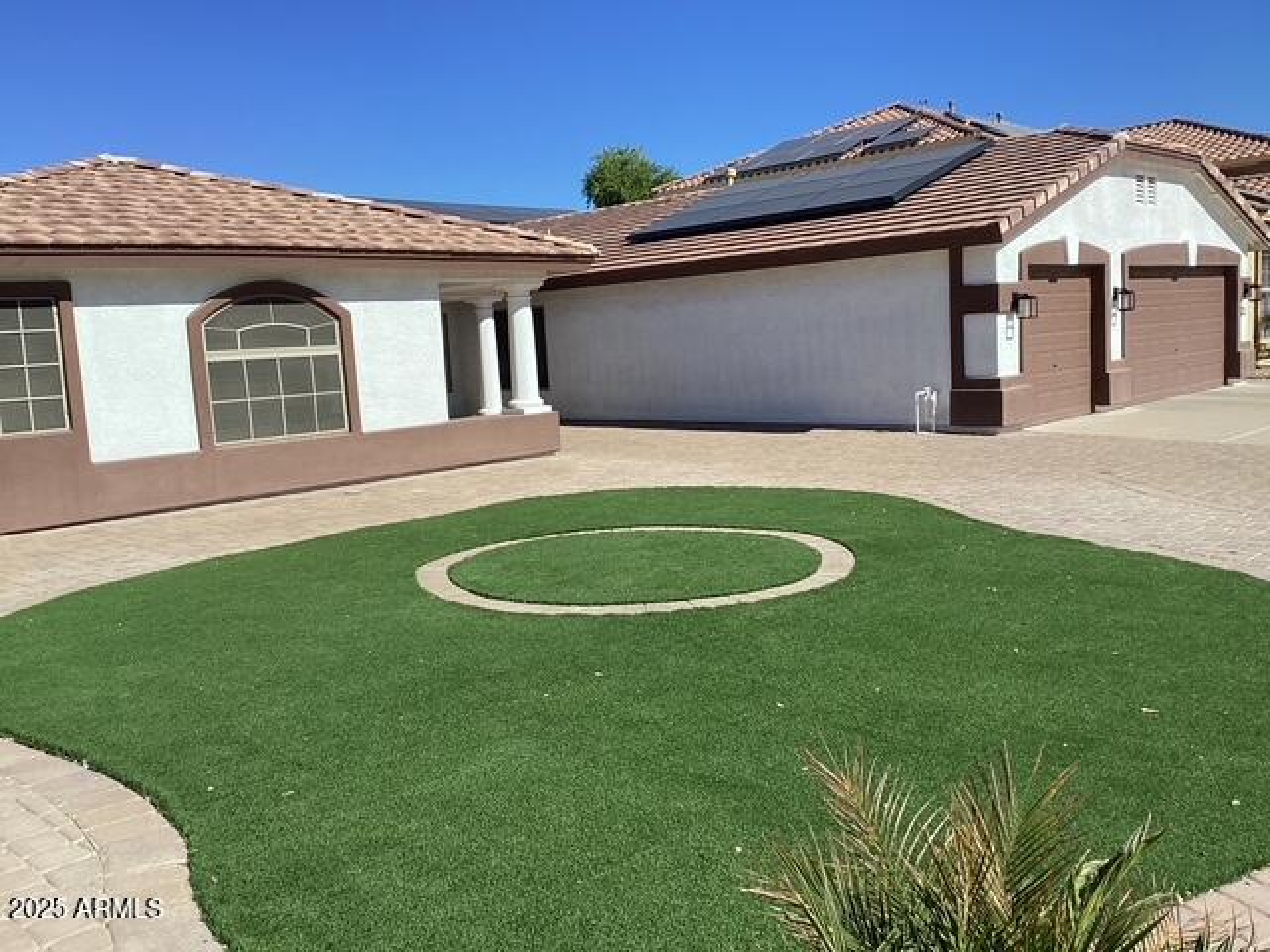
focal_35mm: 31
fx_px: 1137
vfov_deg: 45.4
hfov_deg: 58.4
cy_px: 476
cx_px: 635
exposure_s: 1/1597
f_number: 2.4
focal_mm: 3.3
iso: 25
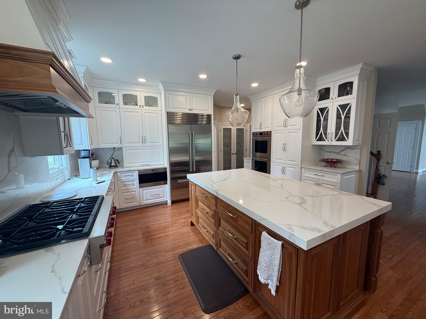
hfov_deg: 102.1
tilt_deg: -6.4
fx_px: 172
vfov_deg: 85.7
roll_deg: +0.6
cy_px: 160
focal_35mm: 14
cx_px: 213
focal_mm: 2.22
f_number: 2.2
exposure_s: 1/120
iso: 125
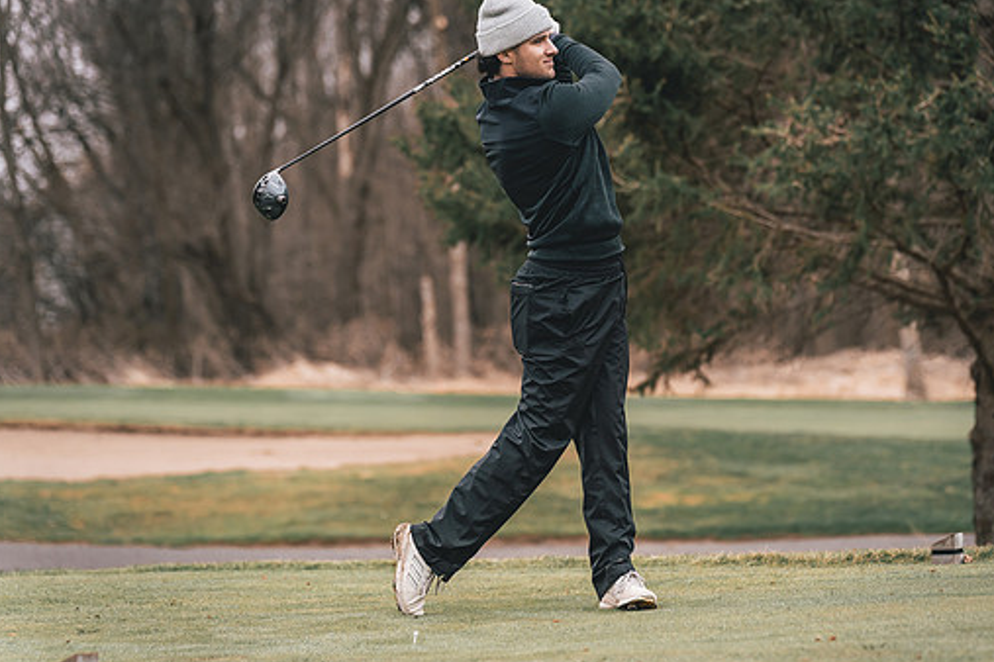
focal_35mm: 128
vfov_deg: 10.7
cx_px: 557
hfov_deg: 16.0
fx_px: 3534
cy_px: 332
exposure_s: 1/3200
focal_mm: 106
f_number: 2.8
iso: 640
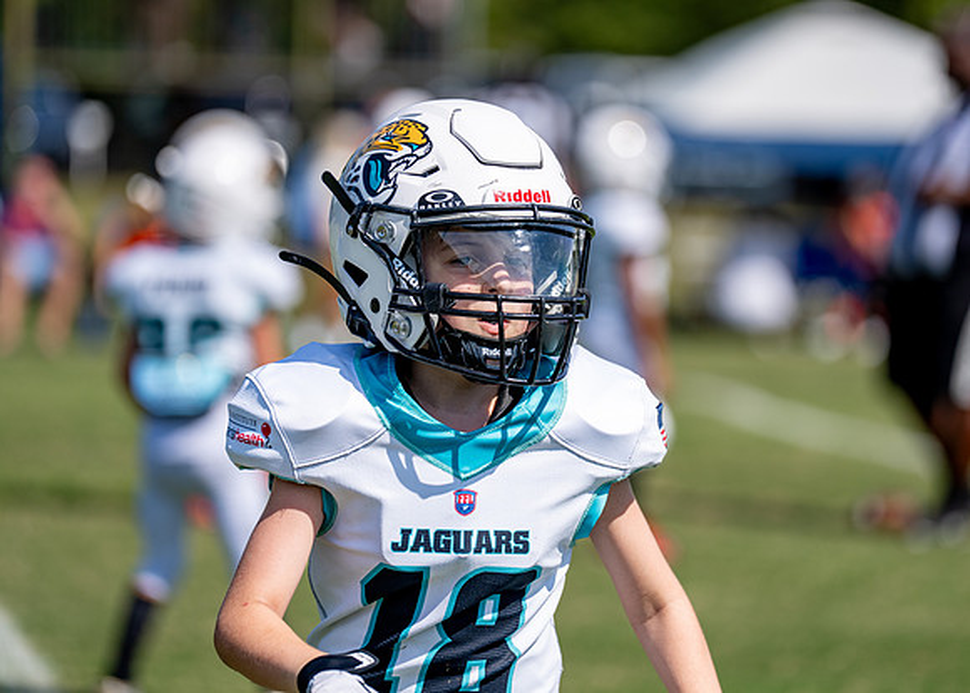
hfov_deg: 10.5
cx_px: 509
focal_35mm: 192
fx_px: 5285
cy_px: 297
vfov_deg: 7.5
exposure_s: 1/4000
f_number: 2.8
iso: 160
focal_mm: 160
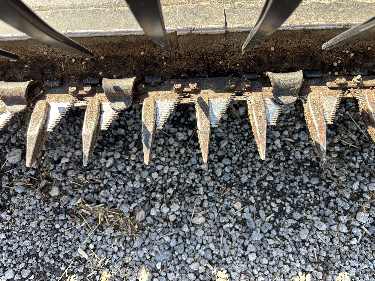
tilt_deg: -67.1
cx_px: 188
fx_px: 282
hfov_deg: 67.3
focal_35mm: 26
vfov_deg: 53.1
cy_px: 140
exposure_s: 1/338
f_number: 1.6
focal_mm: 5.96
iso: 50
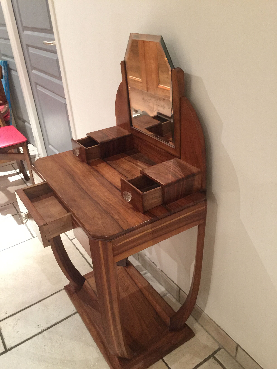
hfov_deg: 48.2
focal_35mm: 29
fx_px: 309
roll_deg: +4.3
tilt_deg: -29.5
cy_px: 184
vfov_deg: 61.7
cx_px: 138
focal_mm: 4.15
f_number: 2.2
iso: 160
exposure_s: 1/8
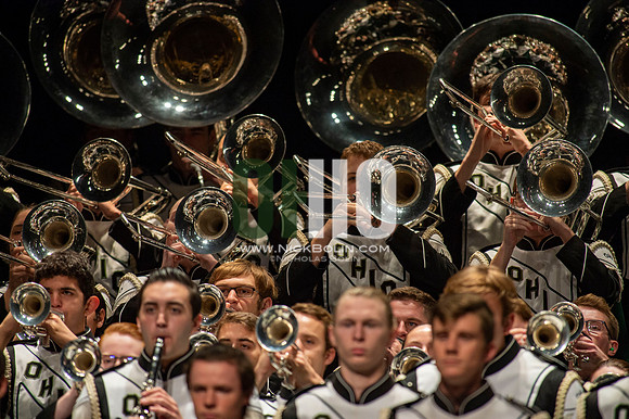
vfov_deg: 2.3
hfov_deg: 3.4
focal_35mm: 600
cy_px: 210
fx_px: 10477
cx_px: 314
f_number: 5.6
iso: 2000
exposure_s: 1/500
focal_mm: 600
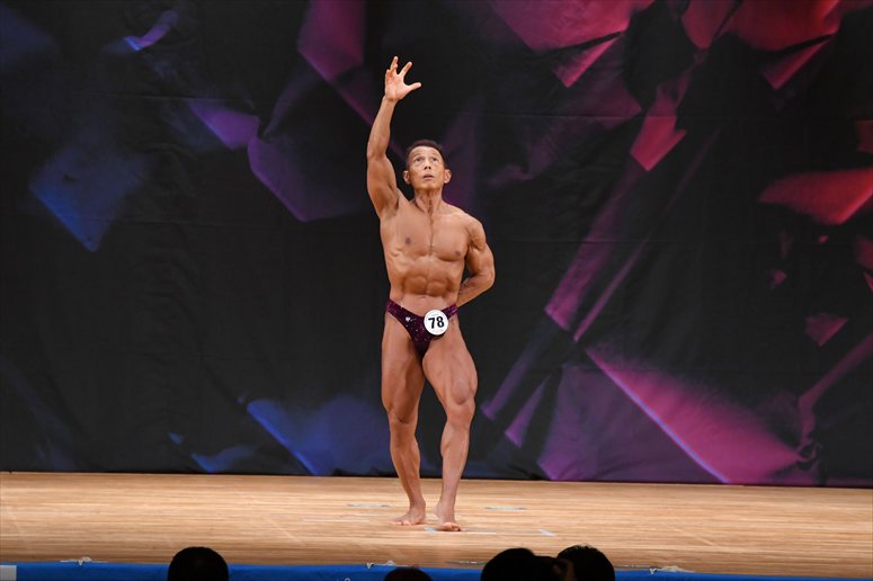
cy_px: 290
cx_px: 436
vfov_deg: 6.1
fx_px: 5454
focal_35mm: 225
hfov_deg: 9.2
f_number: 5.6
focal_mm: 150
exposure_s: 1/400
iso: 3200
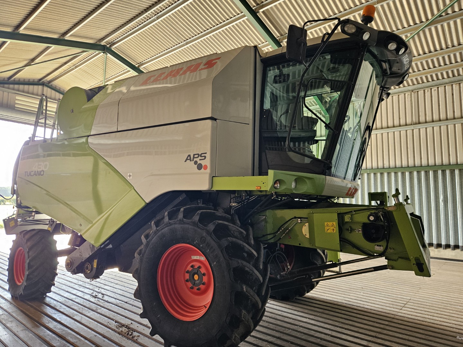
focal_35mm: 23
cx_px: 232
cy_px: 174
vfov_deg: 58.9
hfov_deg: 73.9
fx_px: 308
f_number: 1.8
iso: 250
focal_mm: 5.4
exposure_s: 1/100
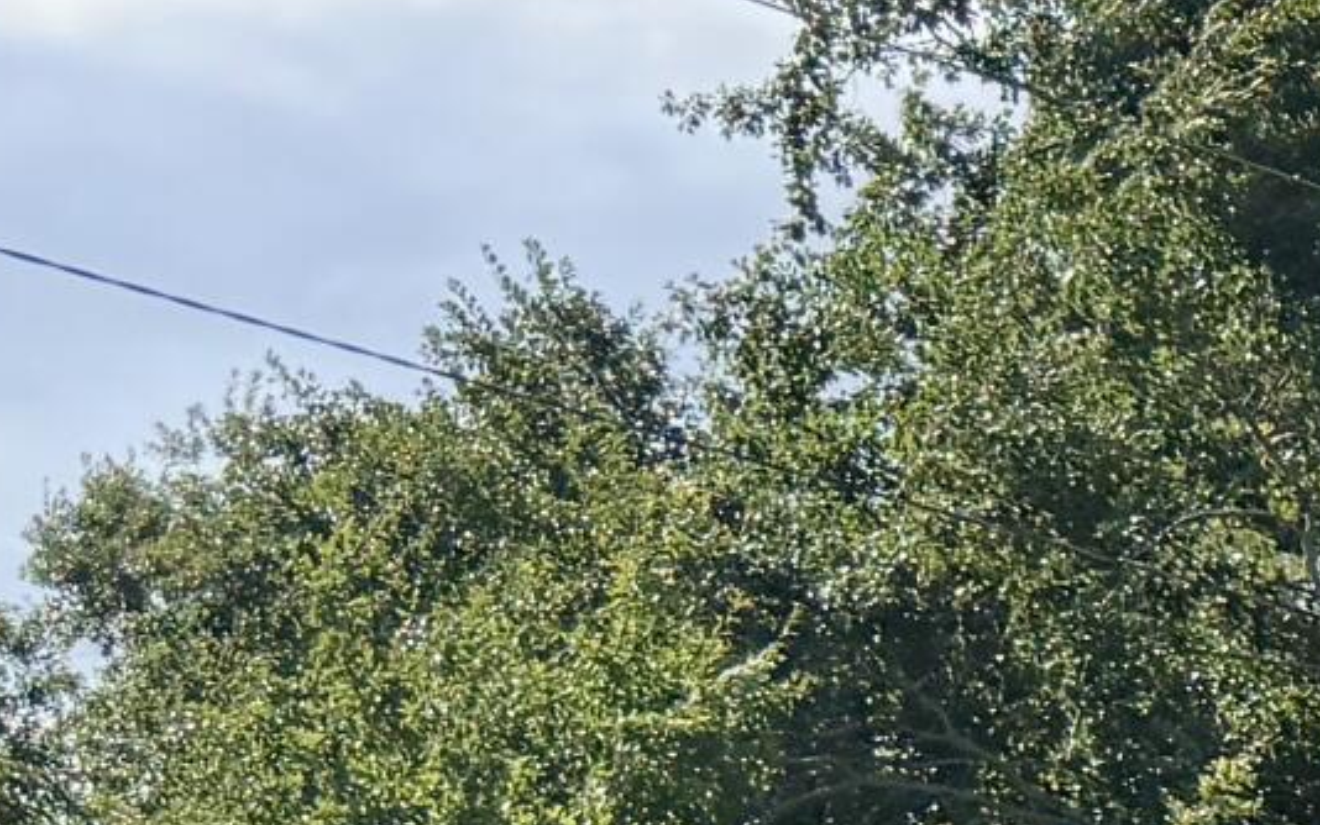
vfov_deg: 8.6
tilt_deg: +3.4
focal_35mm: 143
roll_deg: -0.1
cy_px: 1690
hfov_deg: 12.6
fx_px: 5145
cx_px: 2724
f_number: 1.78
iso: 125
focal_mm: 6.76
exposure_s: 1/5319
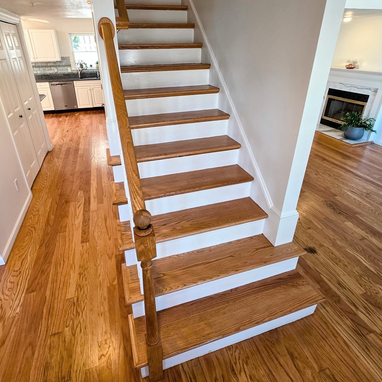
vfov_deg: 80.0
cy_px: 158
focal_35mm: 18
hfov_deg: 80.6
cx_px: 177
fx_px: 225
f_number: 1.9
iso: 200
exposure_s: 1/120
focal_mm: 2.2
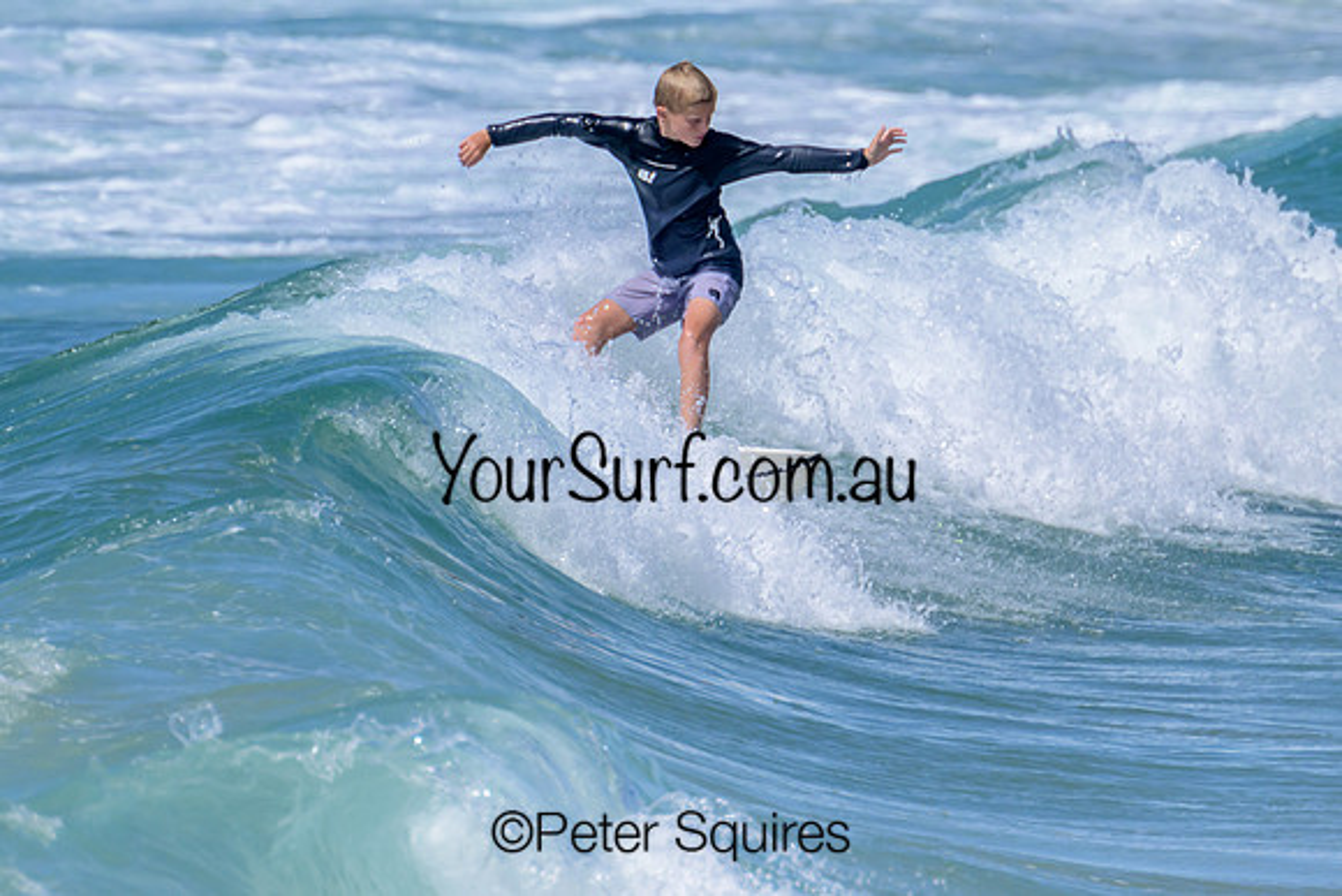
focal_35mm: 1087
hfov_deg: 1.9
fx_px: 40521
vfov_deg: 1.3
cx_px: 655
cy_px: 287
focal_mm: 800
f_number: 11
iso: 640
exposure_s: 1/2000
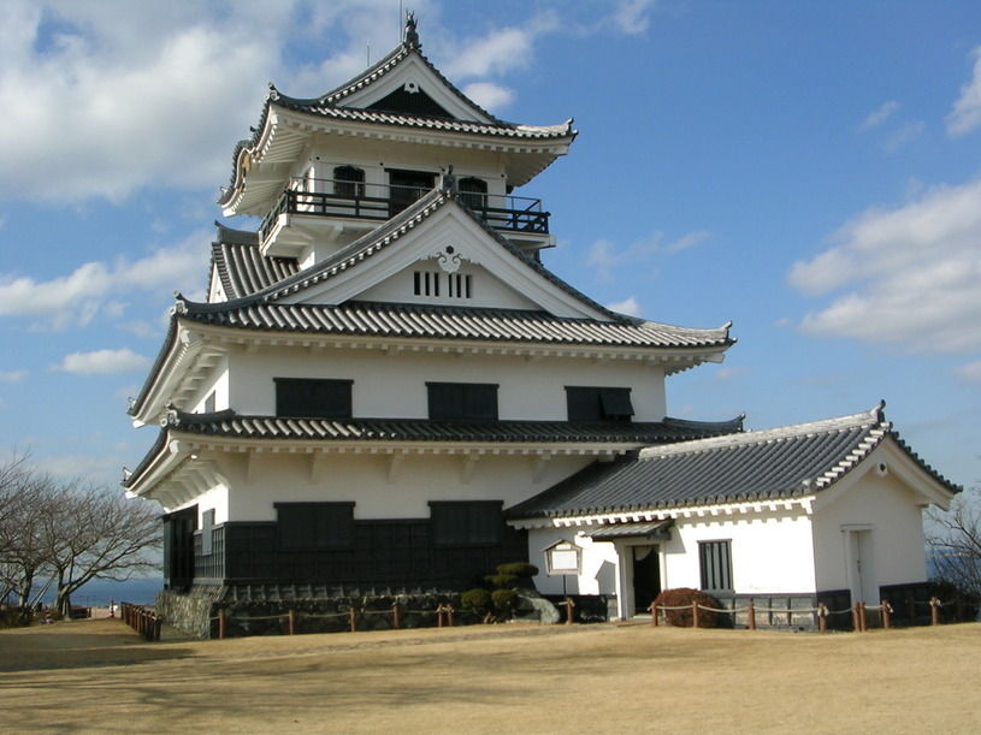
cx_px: 490
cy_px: 368
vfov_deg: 37.7
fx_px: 1077
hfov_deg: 49.0
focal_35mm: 38
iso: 50
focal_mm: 5.8
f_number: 5.6
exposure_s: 1/290
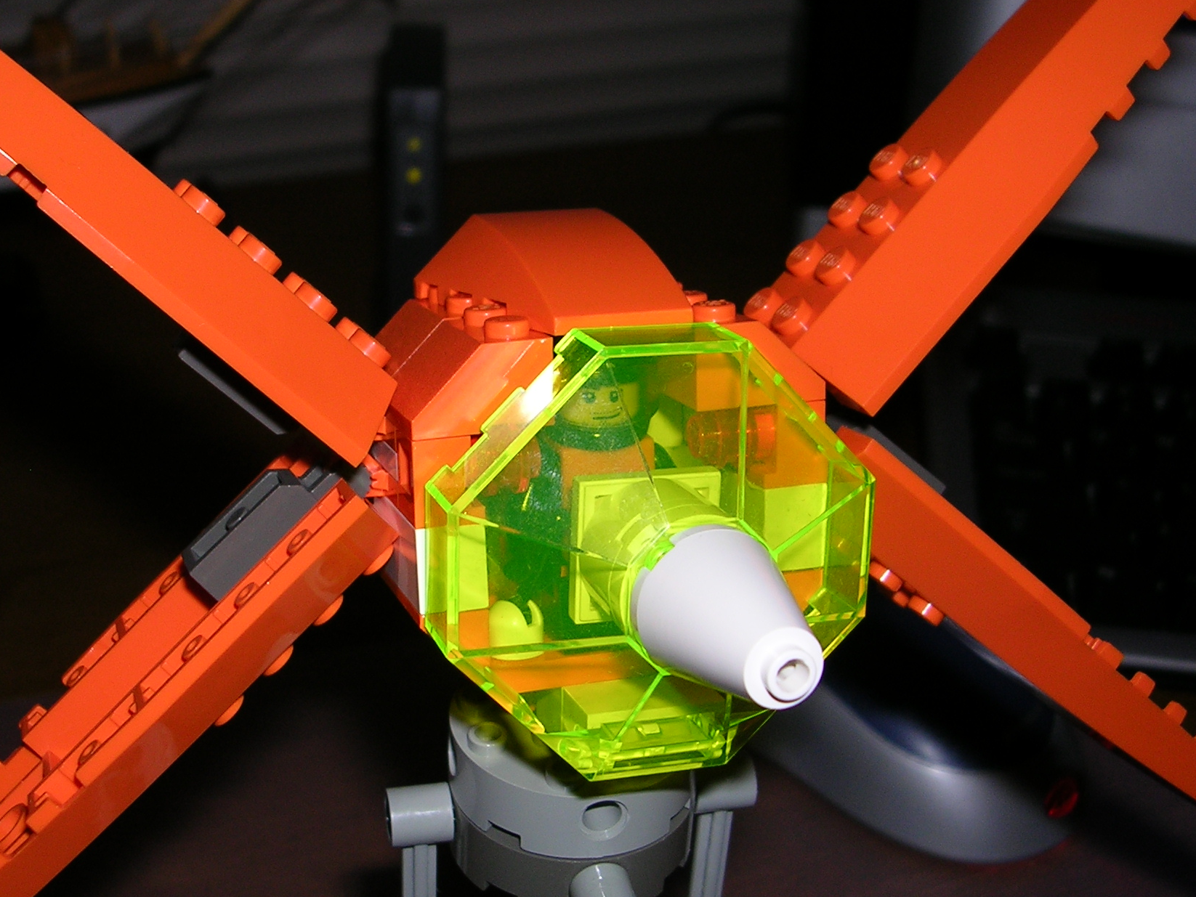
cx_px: 515
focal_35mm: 51
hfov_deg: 37.4
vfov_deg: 28.6
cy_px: 470
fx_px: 1762
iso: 50
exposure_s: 1/60.1
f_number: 2.9
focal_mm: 6.2
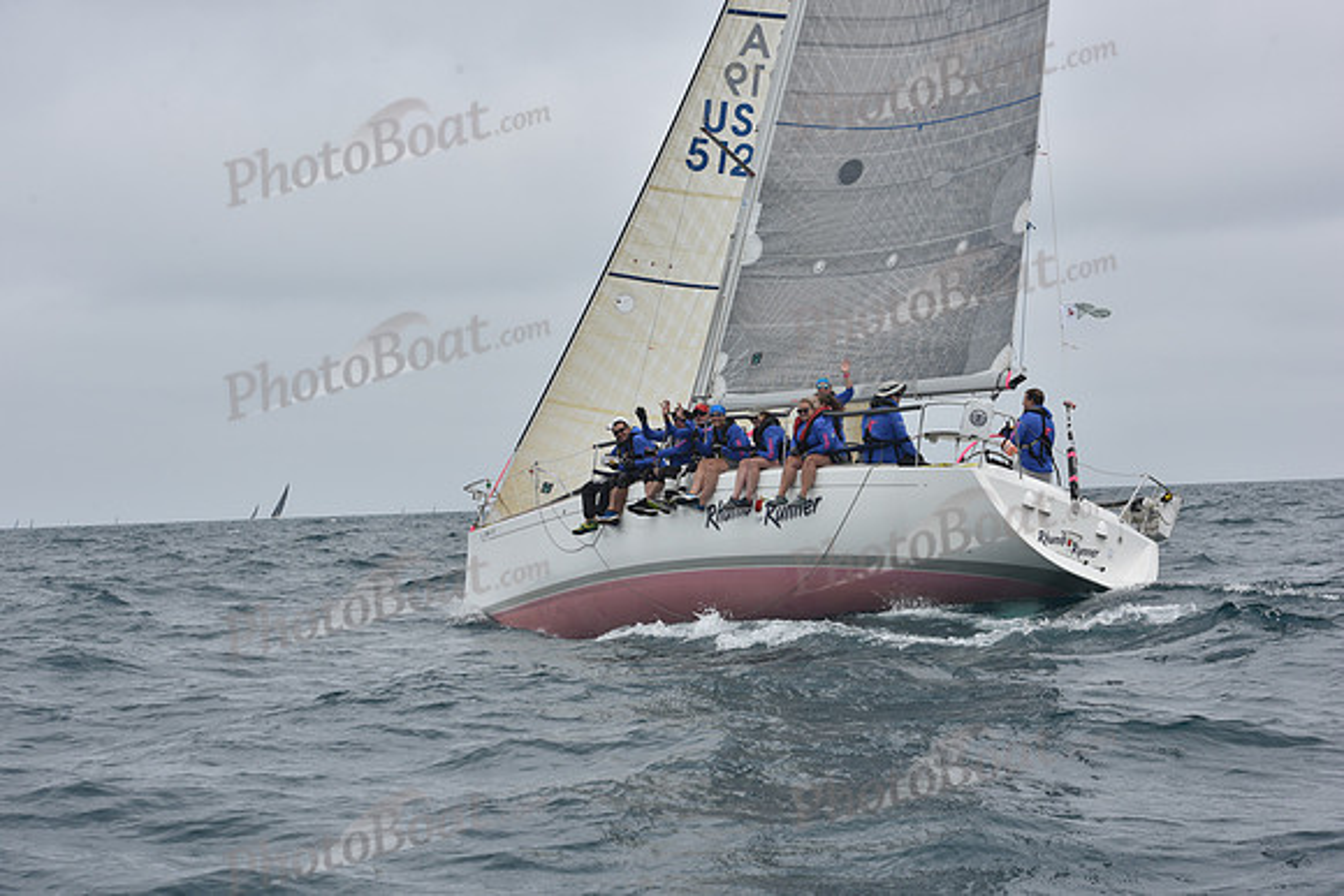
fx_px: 2614
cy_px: 448
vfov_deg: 19.5
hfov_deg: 28.8
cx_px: 672
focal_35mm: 70
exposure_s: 1/800
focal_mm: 70
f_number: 10
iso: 250
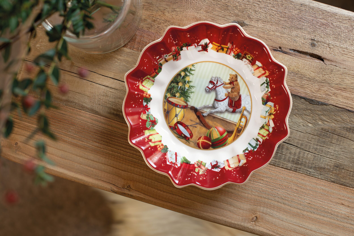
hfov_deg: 39.6
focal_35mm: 50
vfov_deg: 27.0
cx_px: 177
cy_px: 118
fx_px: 492
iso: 100
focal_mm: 50
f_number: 5
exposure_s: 1/5
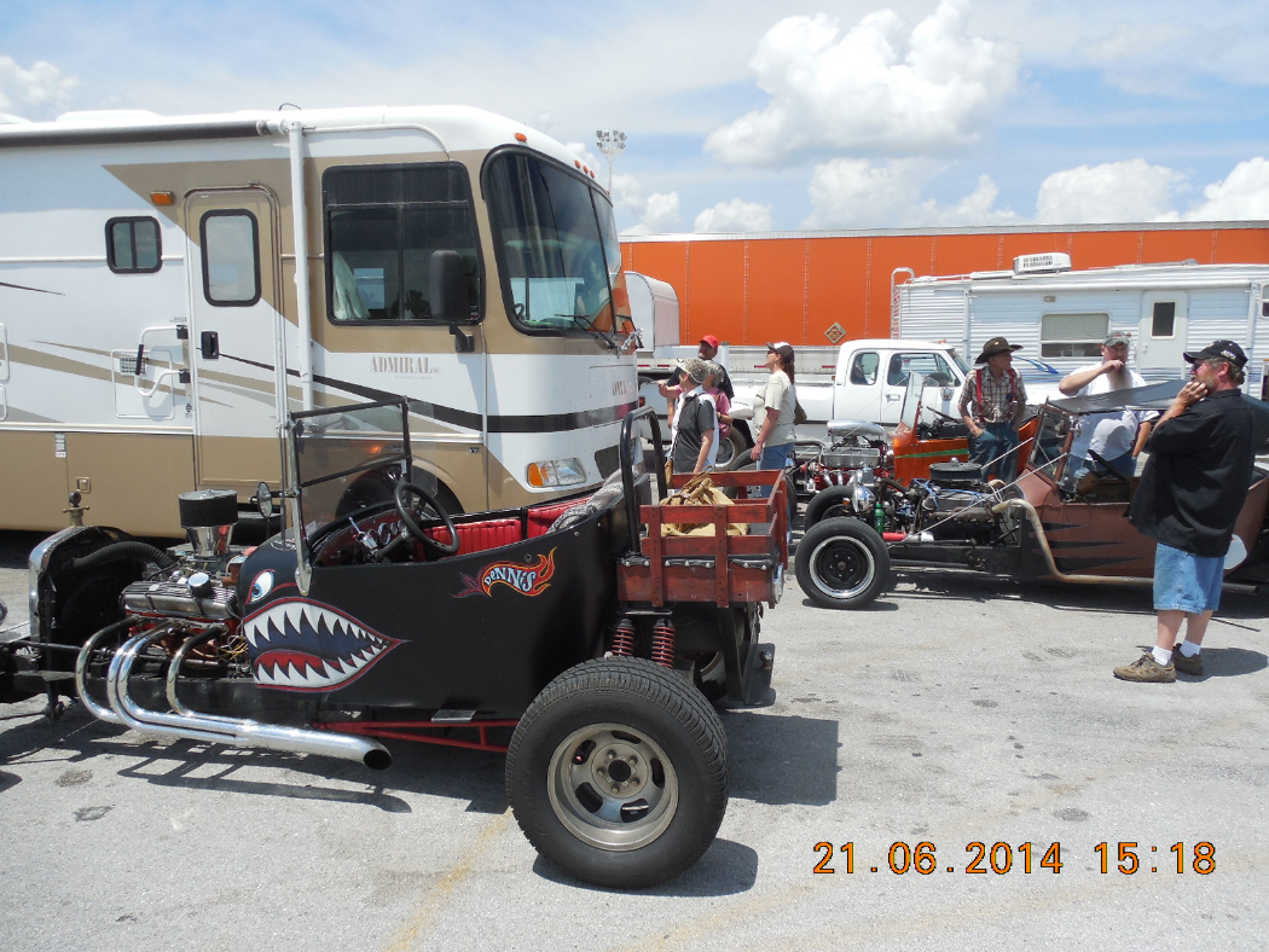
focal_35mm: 25
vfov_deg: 54.9
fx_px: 917
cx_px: 634
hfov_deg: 69.4
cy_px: 476
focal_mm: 4.5
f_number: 3.3
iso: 125
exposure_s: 1/1250
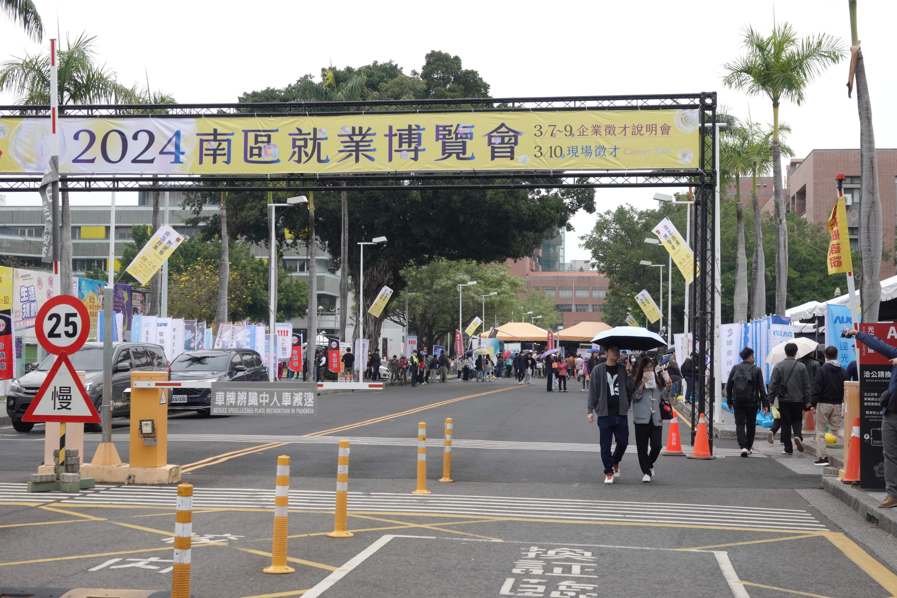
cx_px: 448
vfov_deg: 27.0
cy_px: 299
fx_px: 1246
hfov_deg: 39.6
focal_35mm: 50
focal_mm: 18.21
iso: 100
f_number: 3.2
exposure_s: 1/400
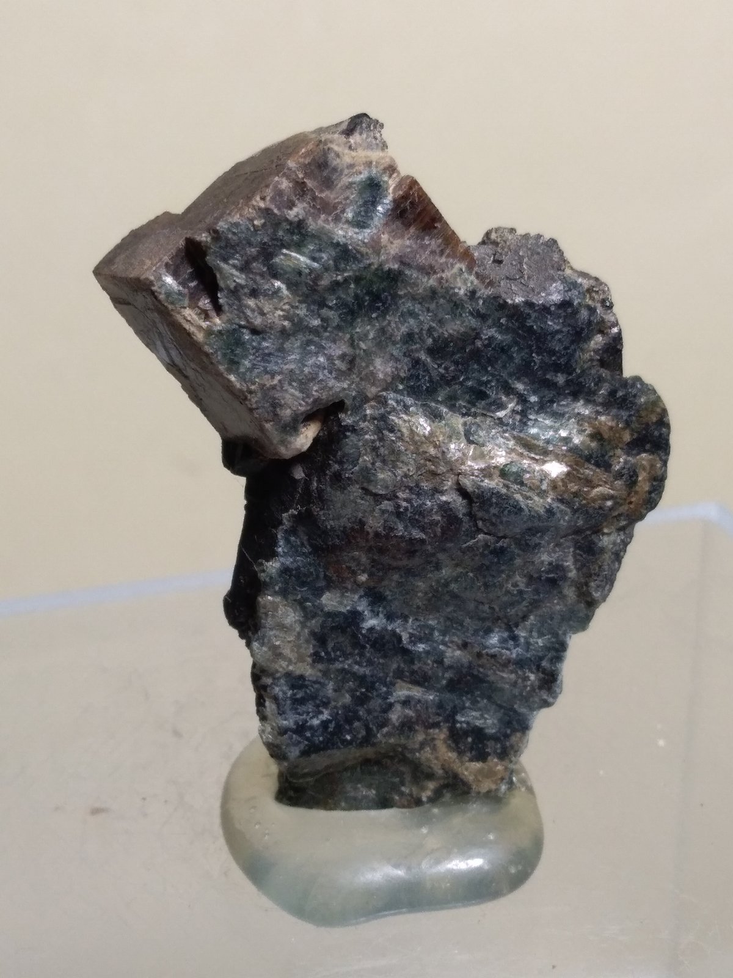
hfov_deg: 53.1
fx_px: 734
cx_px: 366
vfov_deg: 67.3
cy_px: 489
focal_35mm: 26
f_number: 2
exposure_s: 1/60
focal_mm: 3.54
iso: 122
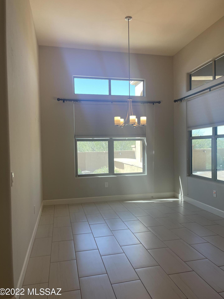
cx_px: 114
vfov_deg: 65.3
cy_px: 151
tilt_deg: -1.6
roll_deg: +0.9
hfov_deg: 51.3
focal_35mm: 27
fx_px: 233
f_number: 1.6
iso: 40
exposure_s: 1/120
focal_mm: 5.1
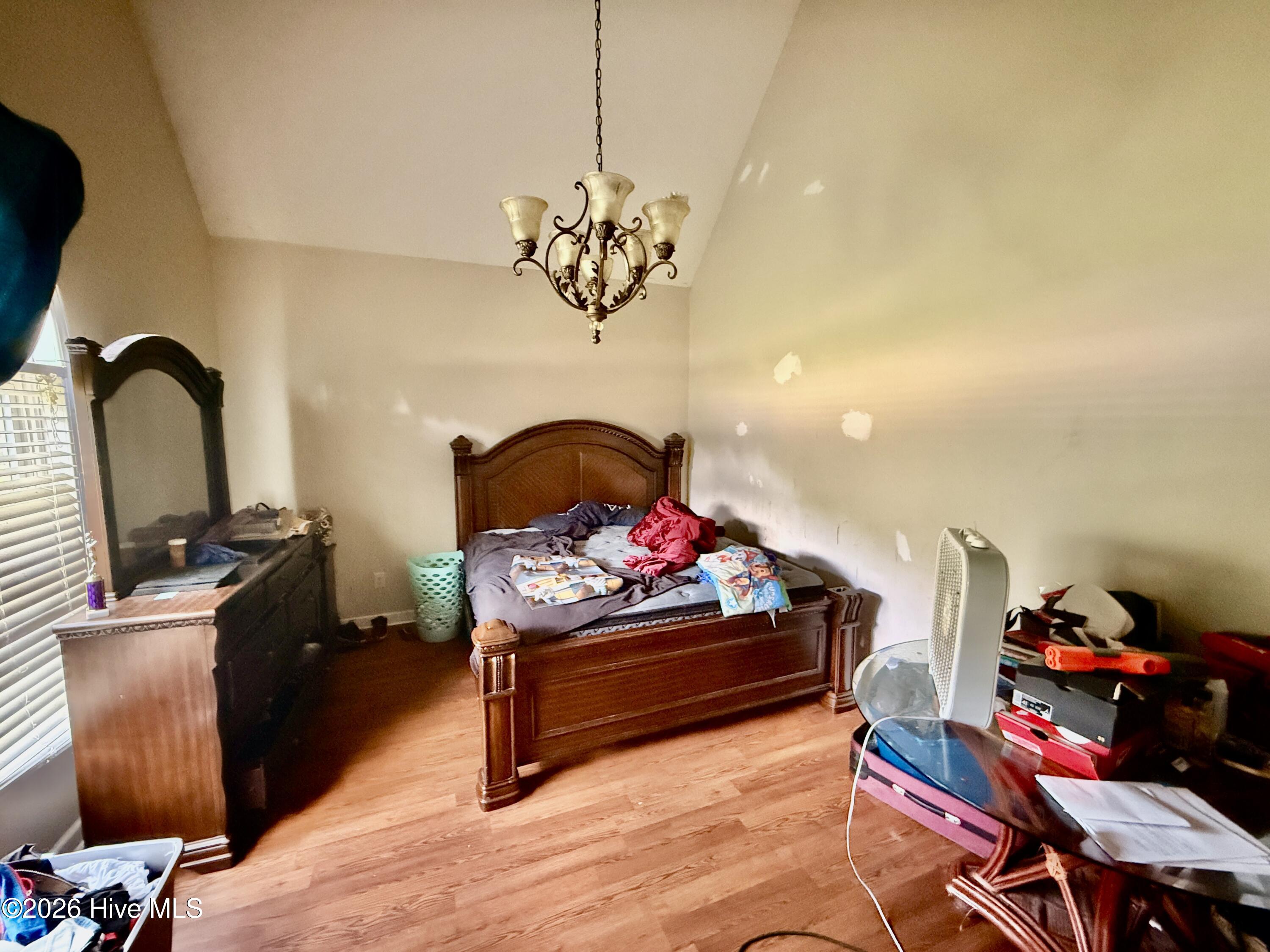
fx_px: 514
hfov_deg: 102.1
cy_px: 476
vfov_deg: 85.7
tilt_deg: -6.1
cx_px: 635
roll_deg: +0.5
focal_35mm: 14
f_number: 2.2
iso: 1600
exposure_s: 1/40
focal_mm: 2.22
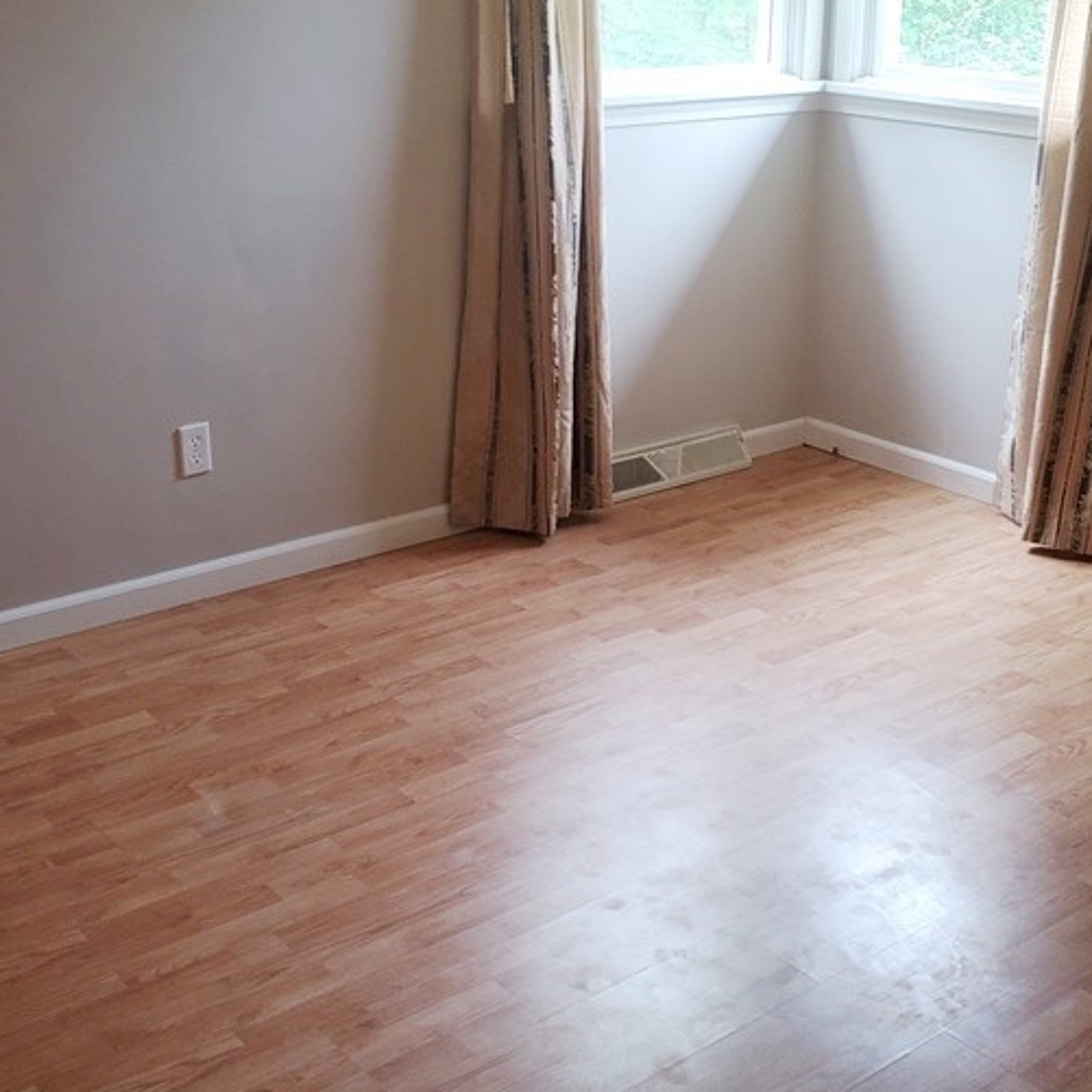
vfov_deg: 35.9
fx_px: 1677
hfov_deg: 35.9
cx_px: 652
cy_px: 412
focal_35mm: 47
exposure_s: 1/120
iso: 80
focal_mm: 4.3
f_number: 1.5
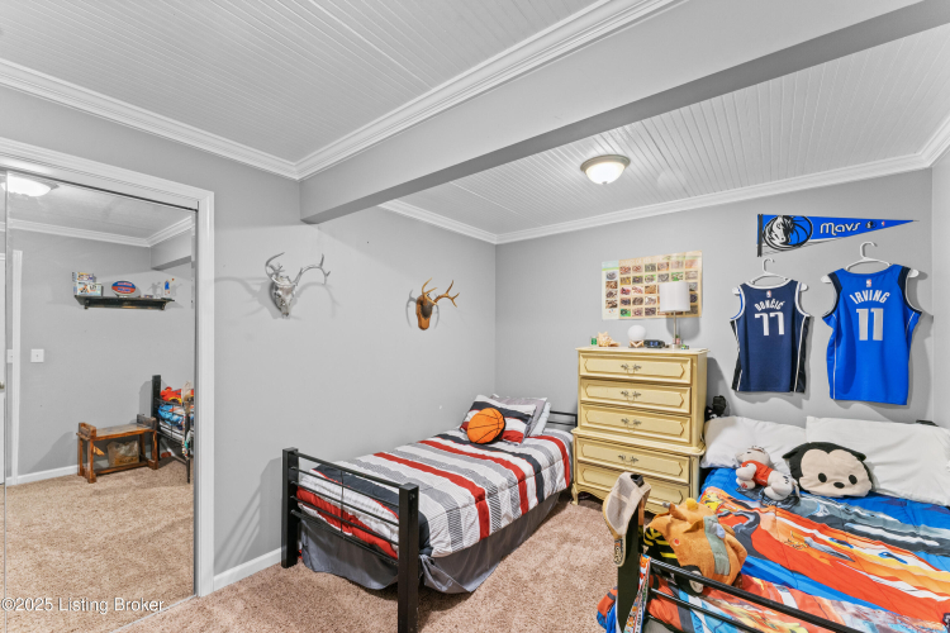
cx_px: 475
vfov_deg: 81.2
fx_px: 369
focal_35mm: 14
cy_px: 316
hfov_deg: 104.3
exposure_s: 1/1.25
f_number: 10
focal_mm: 14
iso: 200
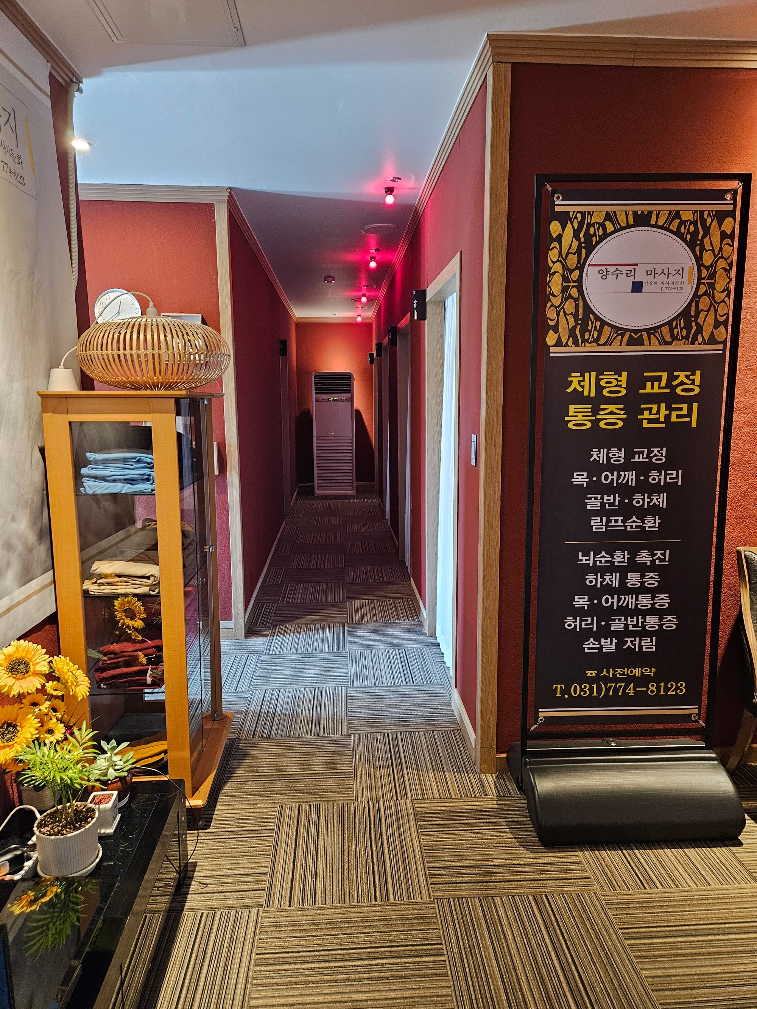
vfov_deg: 73.9
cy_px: 504
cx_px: 378
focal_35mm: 23
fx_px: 671
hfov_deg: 58.9
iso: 500
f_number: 1.8
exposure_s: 1/37
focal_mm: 5.4
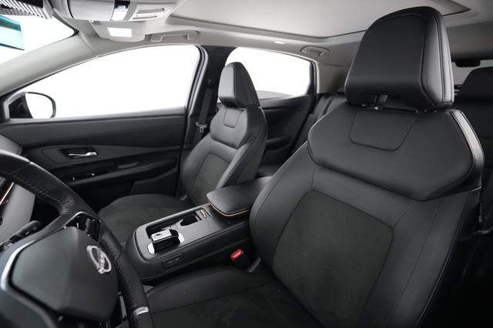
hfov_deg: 93.3
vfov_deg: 70.4
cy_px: 164
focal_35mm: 17
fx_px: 233
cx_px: 246
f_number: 3.5
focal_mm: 17
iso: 12800
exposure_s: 1/60
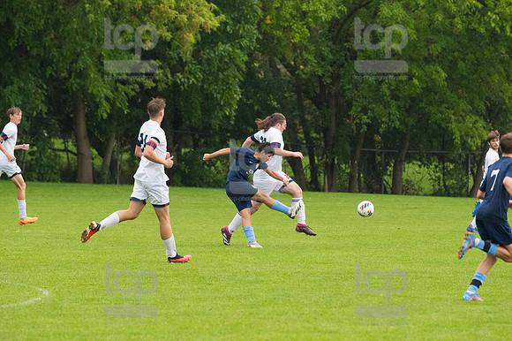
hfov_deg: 6.9
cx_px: 256
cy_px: 170
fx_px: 4264
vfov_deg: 4.6
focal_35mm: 300
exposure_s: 1/2000
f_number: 4.5
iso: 2500
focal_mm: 200
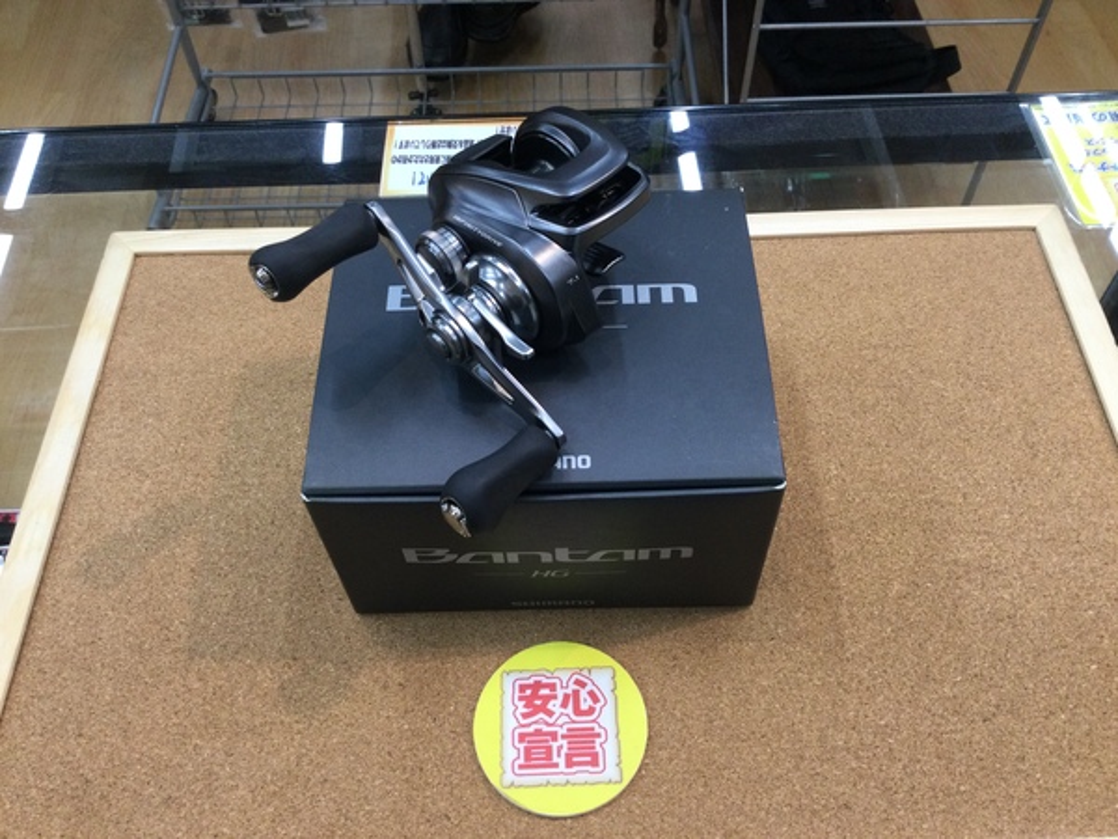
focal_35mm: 31
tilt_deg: -55.4
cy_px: 420
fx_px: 1001
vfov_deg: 45.4
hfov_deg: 58.4
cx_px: 559
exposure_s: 1/30
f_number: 2.4
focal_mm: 3.3
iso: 40
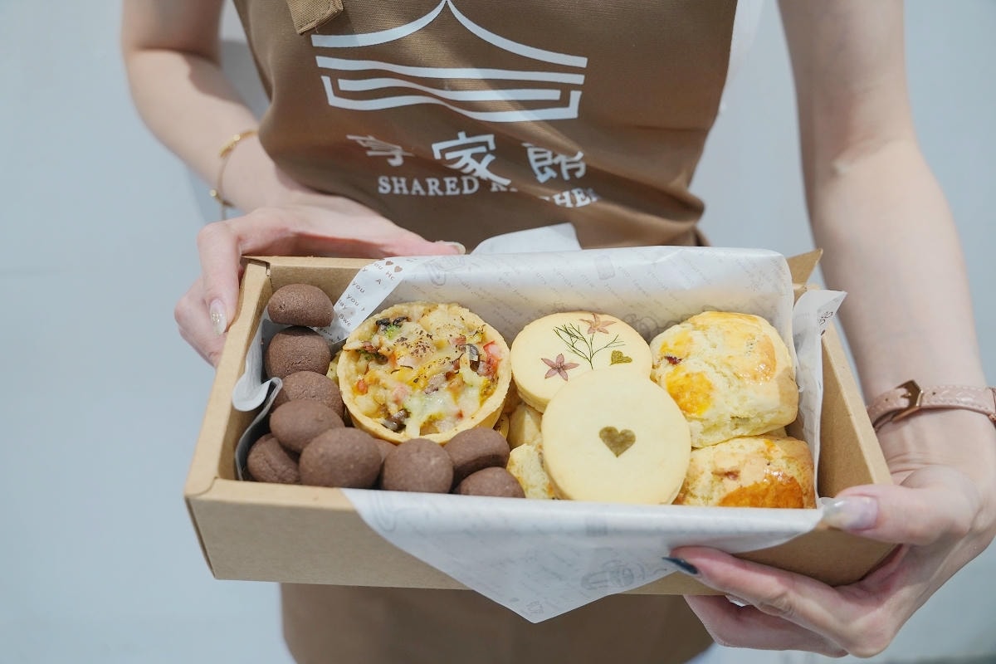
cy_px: 332
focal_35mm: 28
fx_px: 775
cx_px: 498
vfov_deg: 46.4
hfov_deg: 65.5
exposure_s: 1/60
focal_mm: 28
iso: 400
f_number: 4
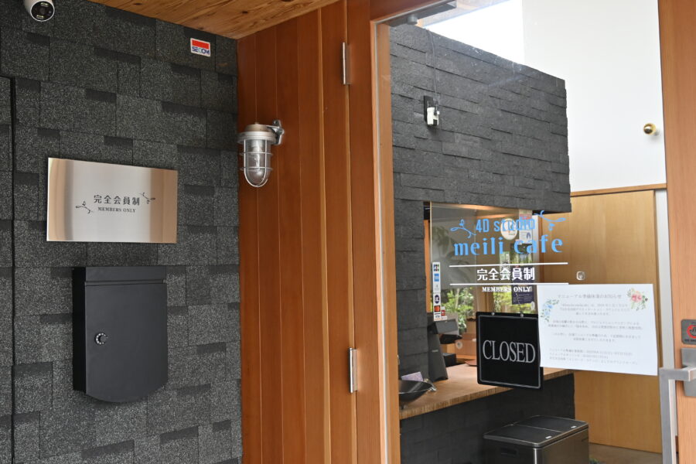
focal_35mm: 36
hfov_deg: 53.1
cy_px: 232
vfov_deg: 36.9
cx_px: 348
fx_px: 696
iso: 500
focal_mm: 24
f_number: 4
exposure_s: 1/100
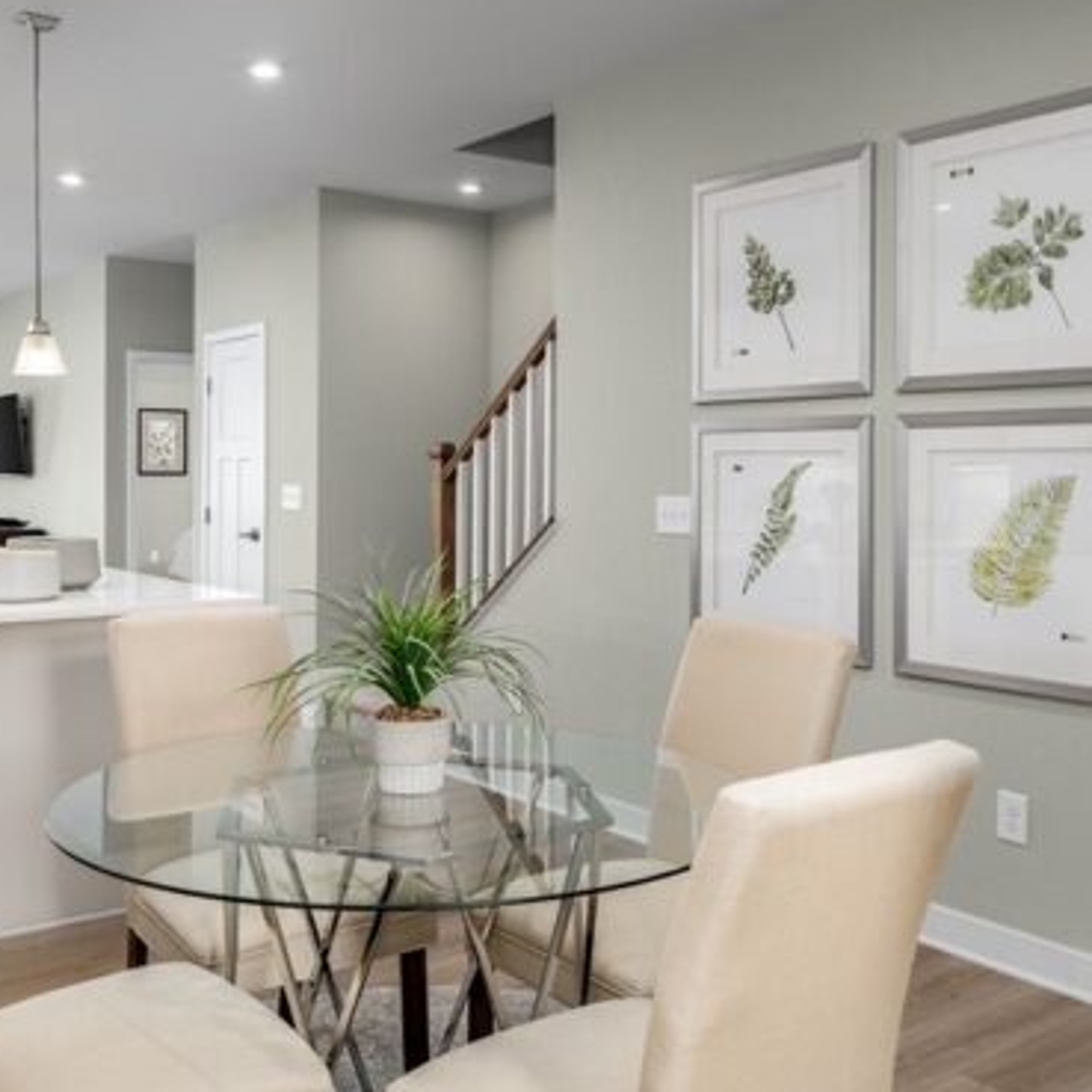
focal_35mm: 35
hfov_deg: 47.2
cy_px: 604
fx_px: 1249
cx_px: 500
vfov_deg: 47.1
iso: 320
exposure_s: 1/200
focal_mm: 19
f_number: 7.1
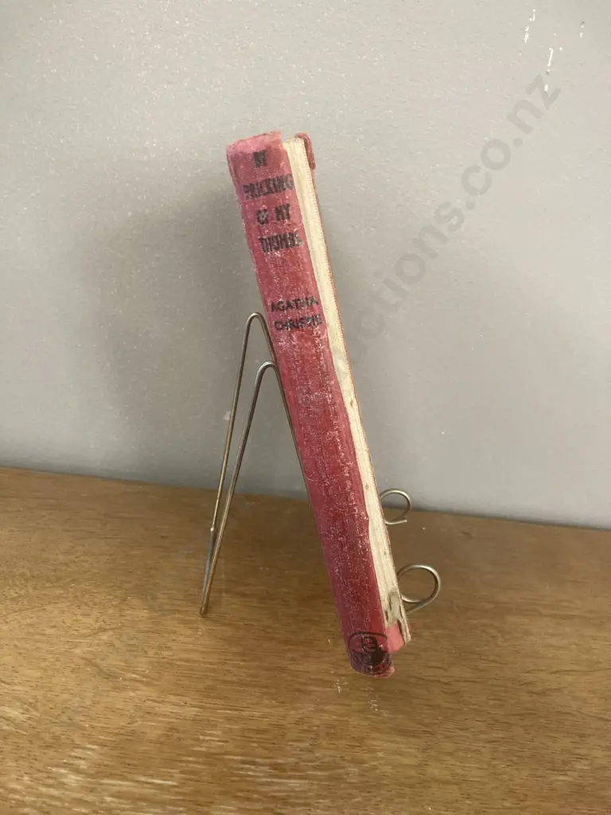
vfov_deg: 63.4
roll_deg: -11.4
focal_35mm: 28
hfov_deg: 49.7
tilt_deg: -20.6
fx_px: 659
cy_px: 408
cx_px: 306
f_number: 1.8
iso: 320
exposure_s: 1/50
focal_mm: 3.99
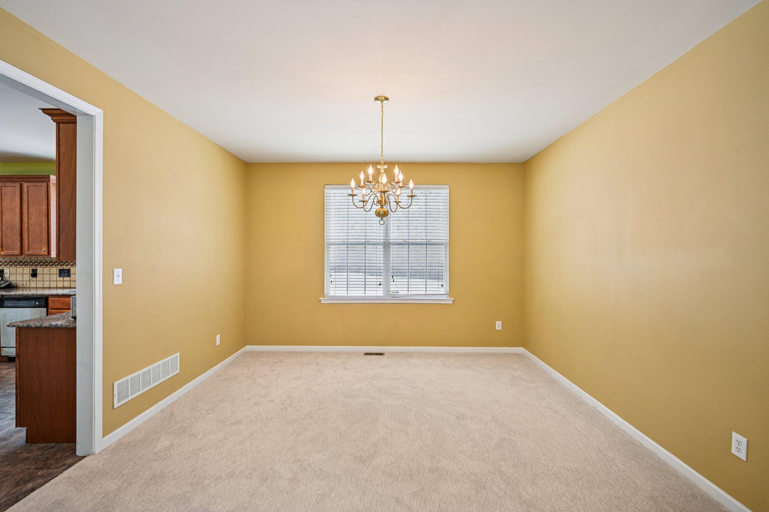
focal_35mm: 16
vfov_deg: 73.7
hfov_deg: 96.7
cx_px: 384
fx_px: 342
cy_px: 256
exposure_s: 1/40
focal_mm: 16
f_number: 8
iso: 400
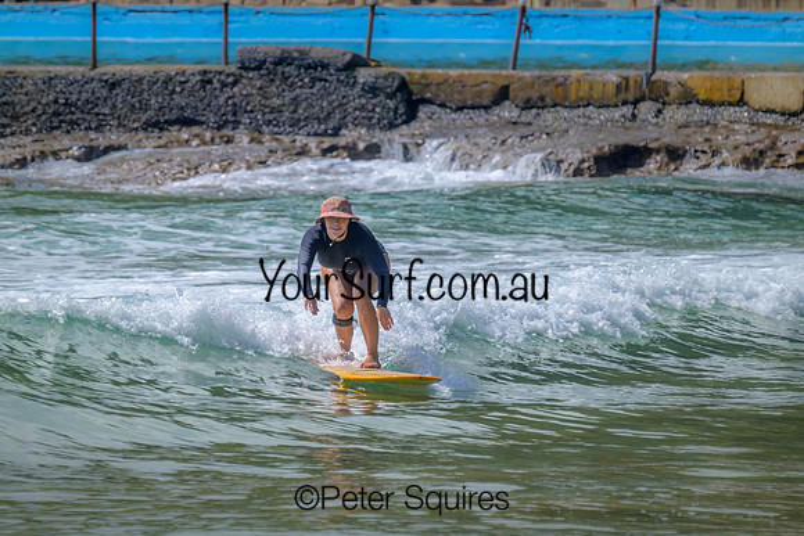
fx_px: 13179
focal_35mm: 590
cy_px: 268
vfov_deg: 2.3
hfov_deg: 3.5
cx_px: 402
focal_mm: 590
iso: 900
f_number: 11
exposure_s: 1/200
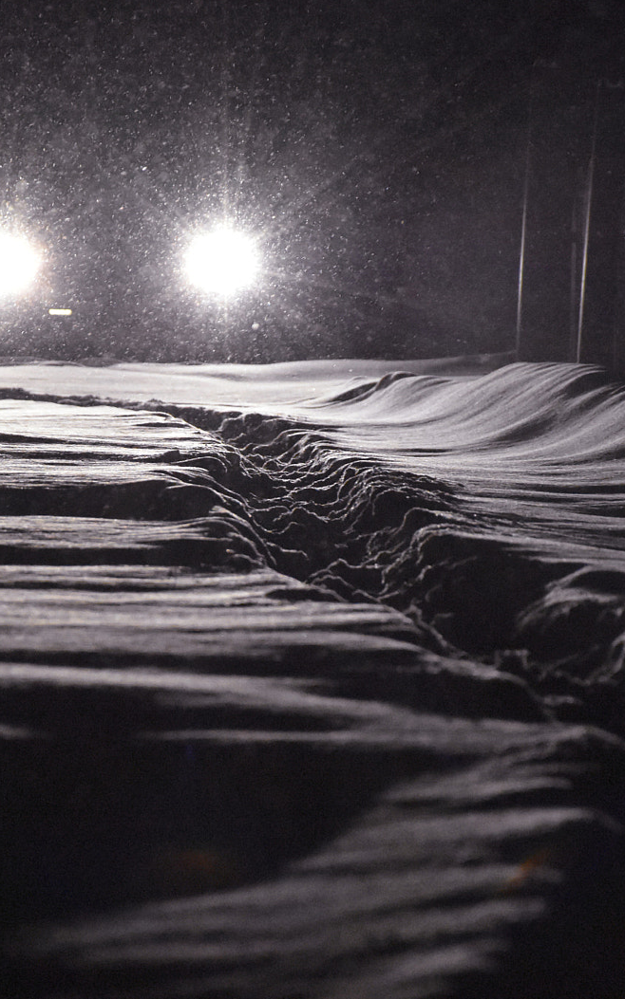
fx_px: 6645
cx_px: 224
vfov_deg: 8.6
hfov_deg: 5.4
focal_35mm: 244
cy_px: 502
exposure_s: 1/250
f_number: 5.6
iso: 9000
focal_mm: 105
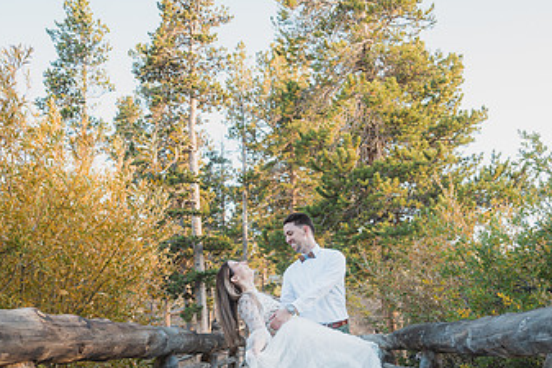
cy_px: 312
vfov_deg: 40.1
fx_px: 476
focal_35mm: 31
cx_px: 293
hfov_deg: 60.2
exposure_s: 1/100
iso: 200
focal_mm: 18
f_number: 2.8
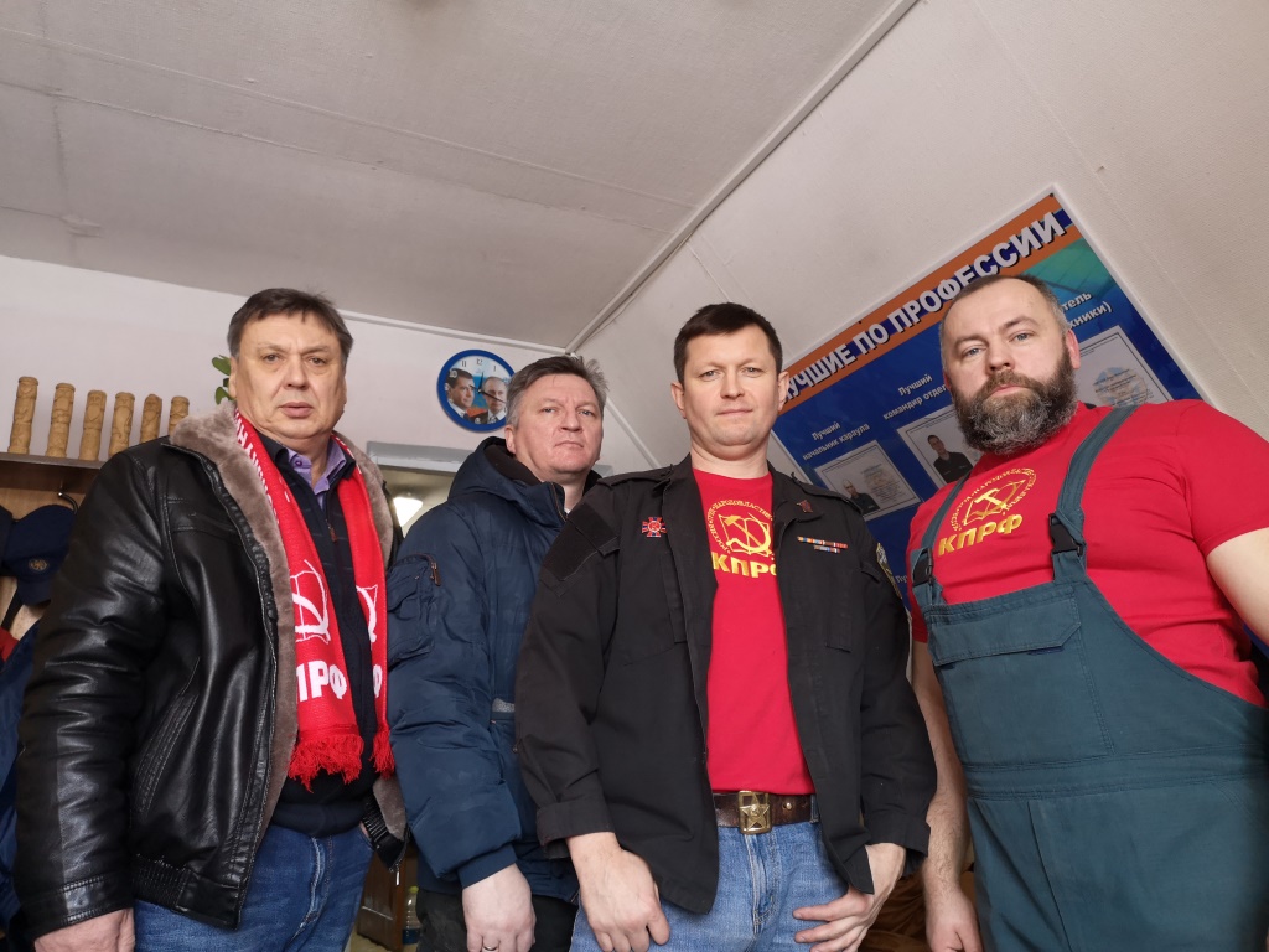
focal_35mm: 27
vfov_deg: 51.4
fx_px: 990
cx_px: 634
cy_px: 476
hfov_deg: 65.3
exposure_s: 1/50
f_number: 1.8
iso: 125
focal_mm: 3.95
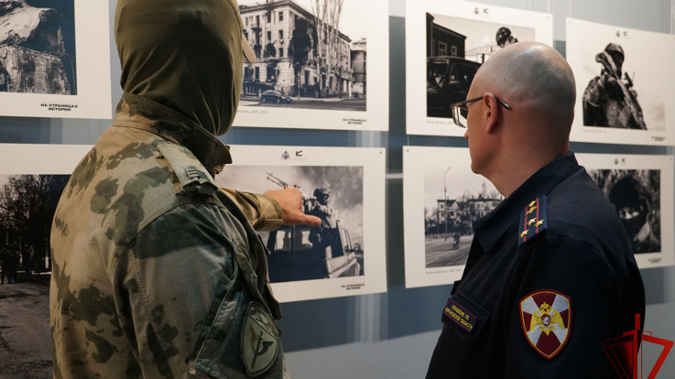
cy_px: 195
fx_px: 859
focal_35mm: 48
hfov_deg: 42.9
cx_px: 338
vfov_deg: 24.9
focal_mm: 30
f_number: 4.5
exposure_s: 1/160
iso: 2500
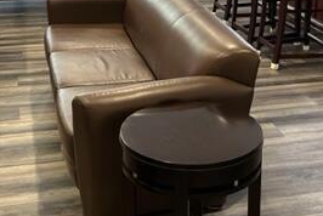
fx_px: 584
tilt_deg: -14.4
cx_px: 189
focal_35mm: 65
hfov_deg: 30.9
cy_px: 1
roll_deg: -0.5
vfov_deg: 20.3
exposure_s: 1/60
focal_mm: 5.7
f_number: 1.5
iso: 100
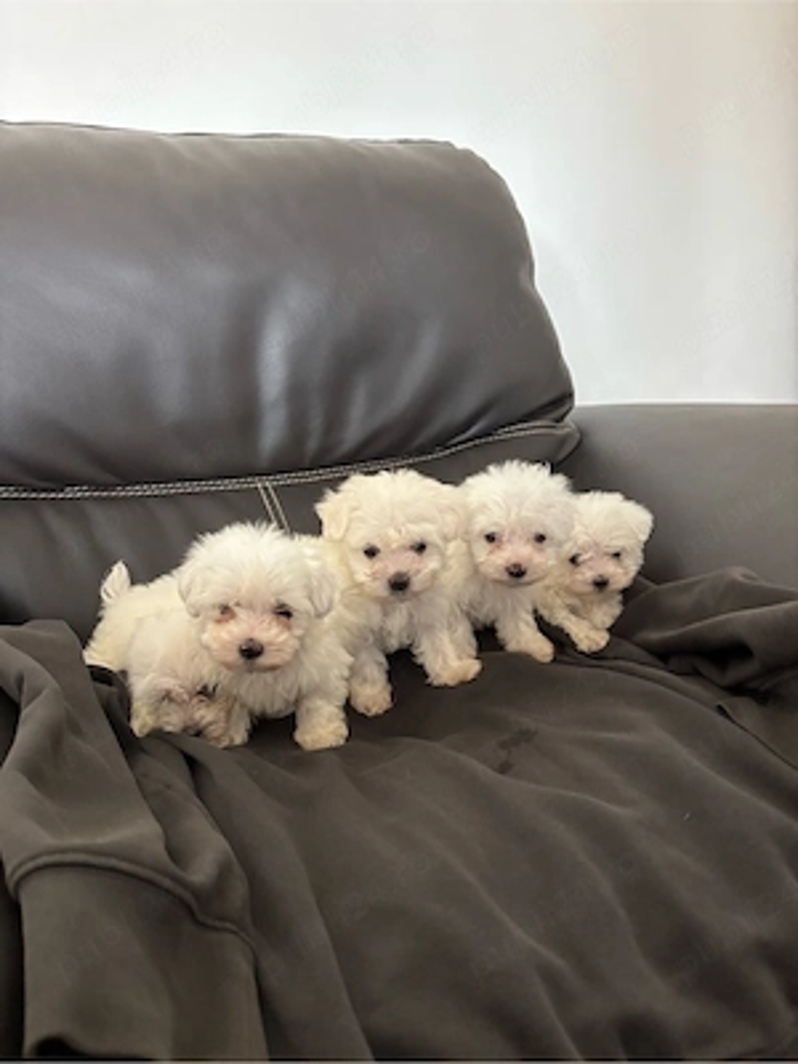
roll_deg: +3.6
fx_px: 799
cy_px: 532
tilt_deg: -10.6
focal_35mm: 26
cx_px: 399
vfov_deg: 67.3
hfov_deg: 53.1
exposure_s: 1/60
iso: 400
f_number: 1.6
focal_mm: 5.96
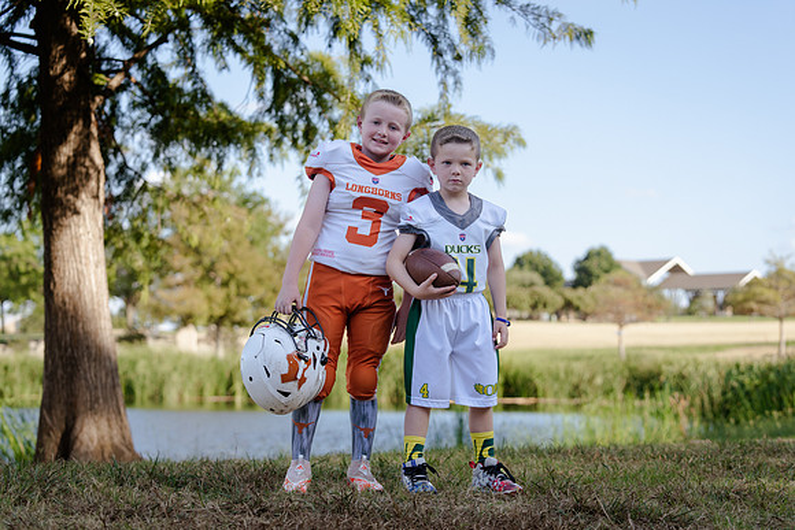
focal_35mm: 70
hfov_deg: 28.8
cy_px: 265
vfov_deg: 19.5
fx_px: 1546
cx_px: 398
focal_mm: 70
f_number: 3.5
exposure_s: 1/320
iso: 100
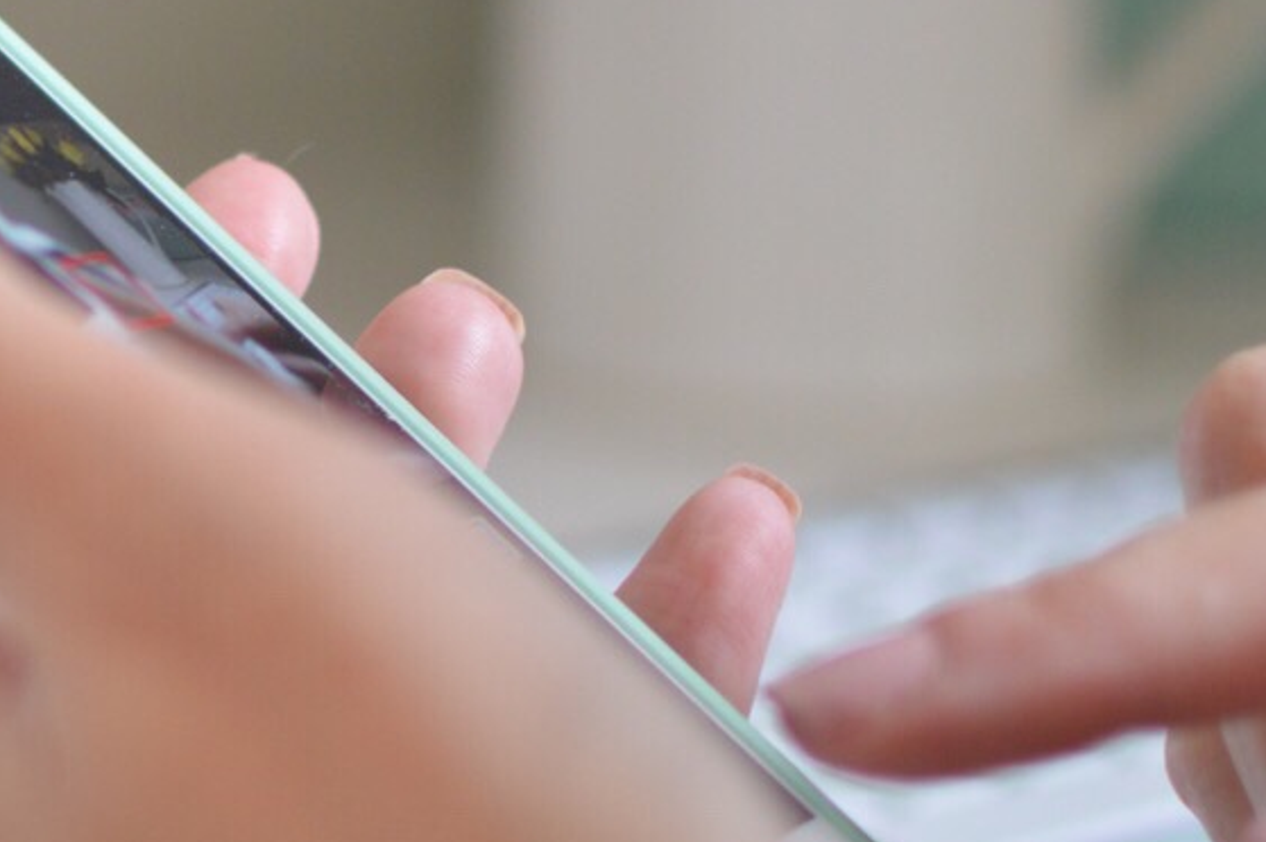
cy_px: 324
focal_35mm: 152
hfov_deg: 13.2
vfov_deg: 9.0
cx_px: -193
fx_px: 5358
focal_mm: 35
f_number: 1.8
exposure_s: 1/50
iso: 400
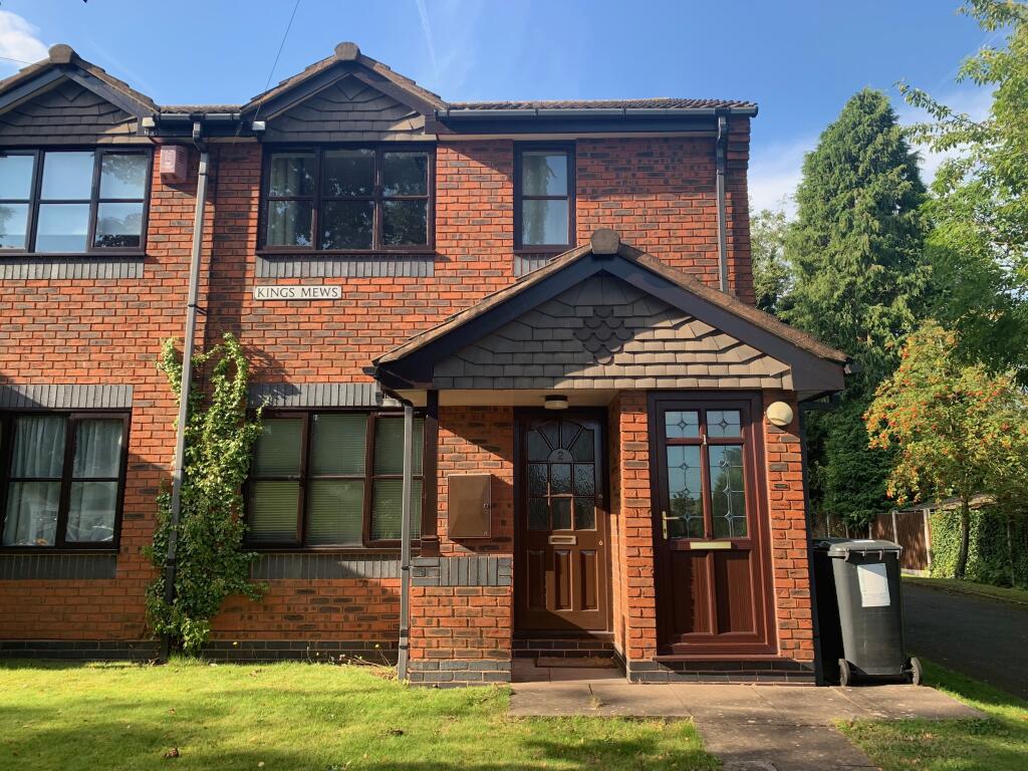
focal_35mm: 26
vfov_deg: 53.1
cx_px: 514
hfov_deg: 67.3
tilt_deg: +11.7
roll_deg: -0.8
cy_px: 386
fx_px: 772
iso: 25
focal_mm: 4.25
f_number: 1.8
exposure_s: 1/419
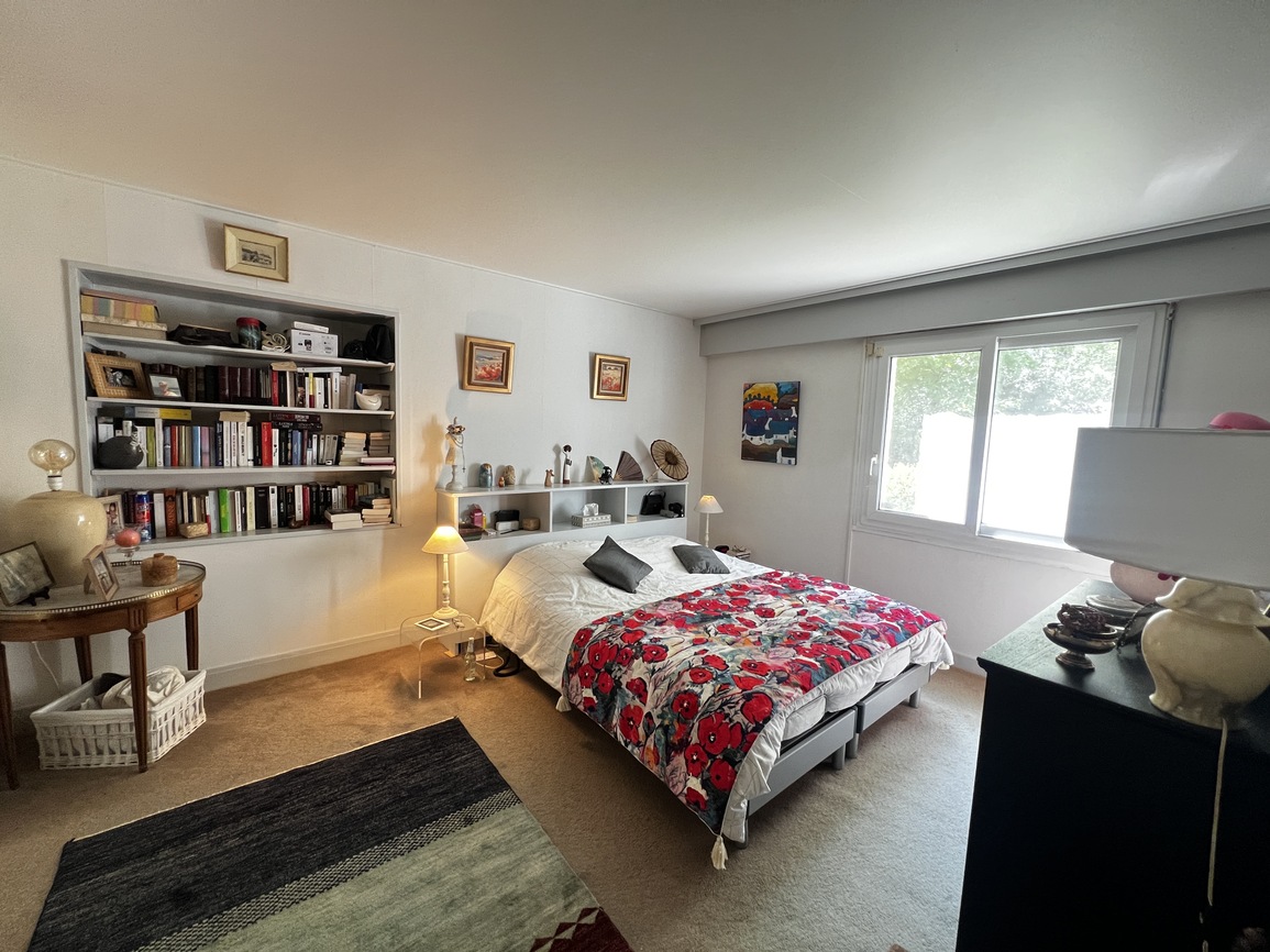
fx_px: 477
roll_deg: -2.2
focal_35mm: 13
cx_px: 635
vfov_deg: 89.9
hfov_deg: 106.2
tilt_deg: -6.4
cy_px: 476
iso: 320
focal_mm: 1.57
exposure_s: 1/60
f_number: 1.8
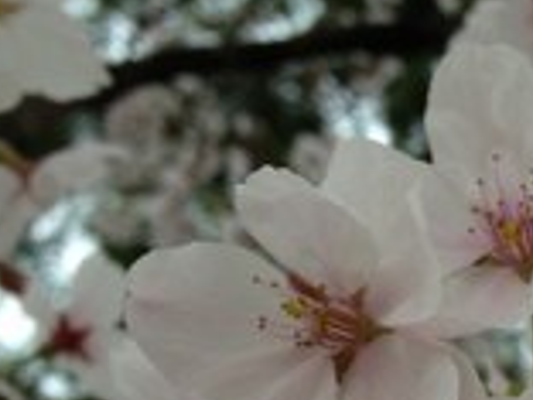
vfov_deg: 12.7
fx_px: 1725
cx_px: 745
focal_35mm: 112
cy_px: 545
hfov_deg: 16.4
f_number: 2.4
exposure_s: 1/30
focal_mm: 4.28
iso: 50
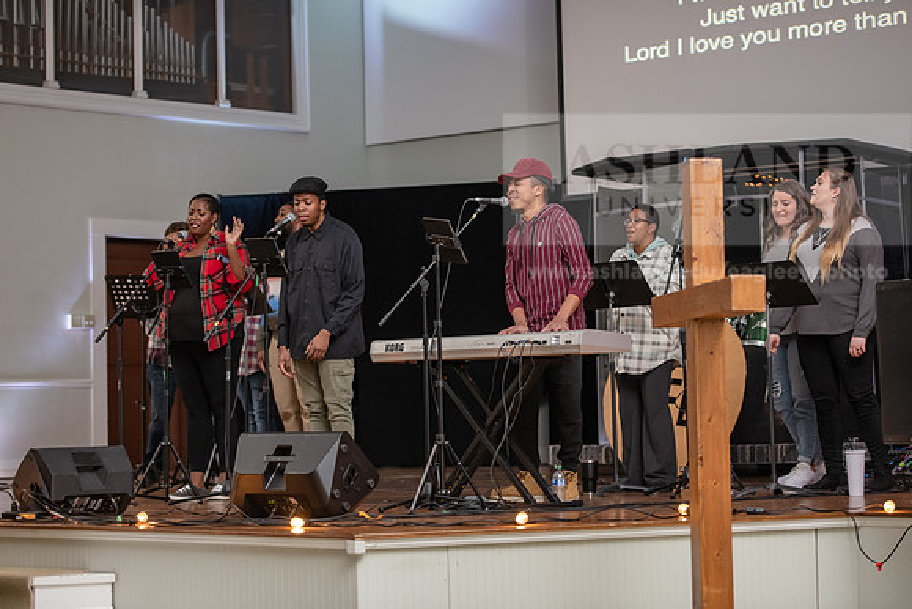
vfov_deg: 15.9
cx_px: 456
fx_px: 2179
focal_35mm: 86
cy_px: 304
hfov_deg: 23.6
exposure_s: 1/60
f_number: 3.2
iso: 1250
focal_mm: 86
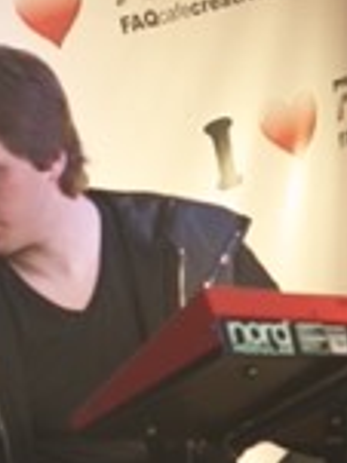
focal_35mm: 187
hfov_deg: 7.9
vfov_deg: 10.6
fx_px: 2500
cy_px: 385
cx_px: 86
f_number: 1.8
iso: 320
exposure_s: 1/30
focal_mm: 35
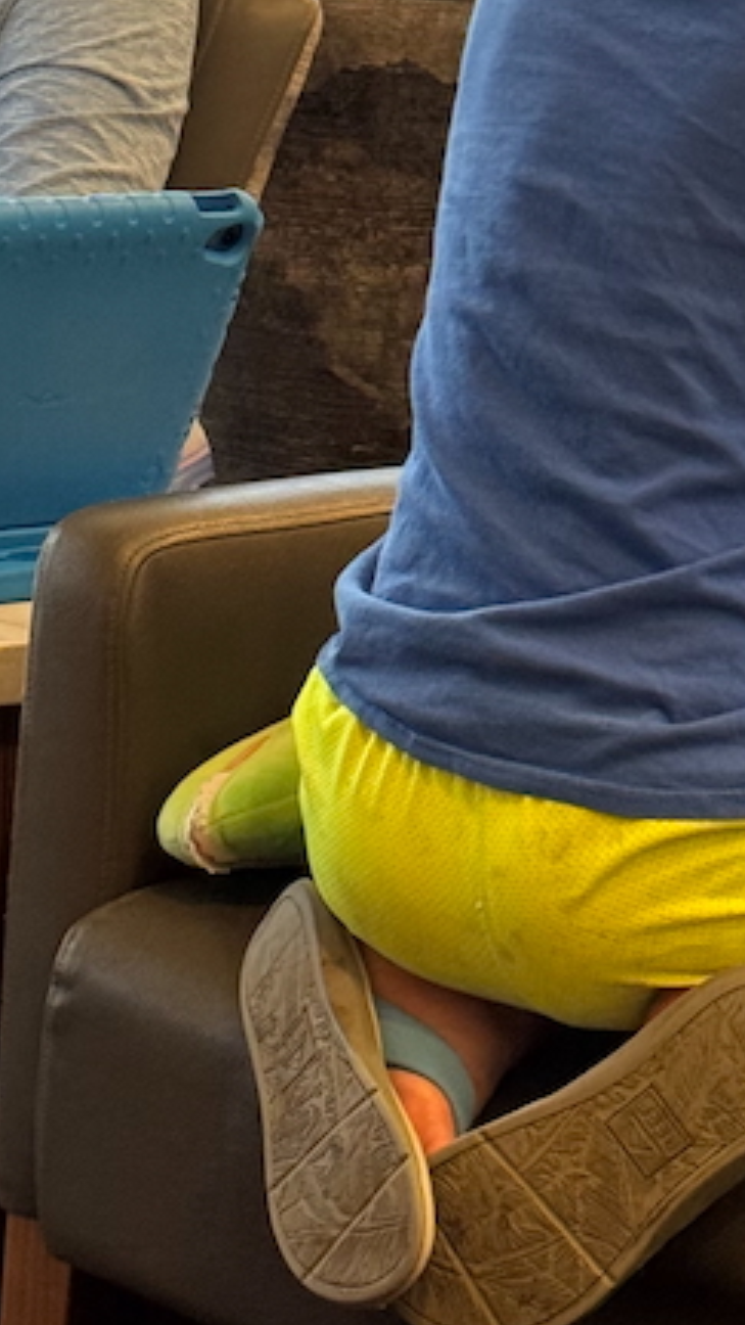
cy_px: 288
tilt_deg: -6.9
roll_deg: -2.6
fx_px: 5443
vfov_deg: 13.8
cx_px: -202
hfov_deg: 7.7
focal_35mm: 155
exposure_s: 1/60
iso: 200
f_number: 1.78
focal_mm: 6.76
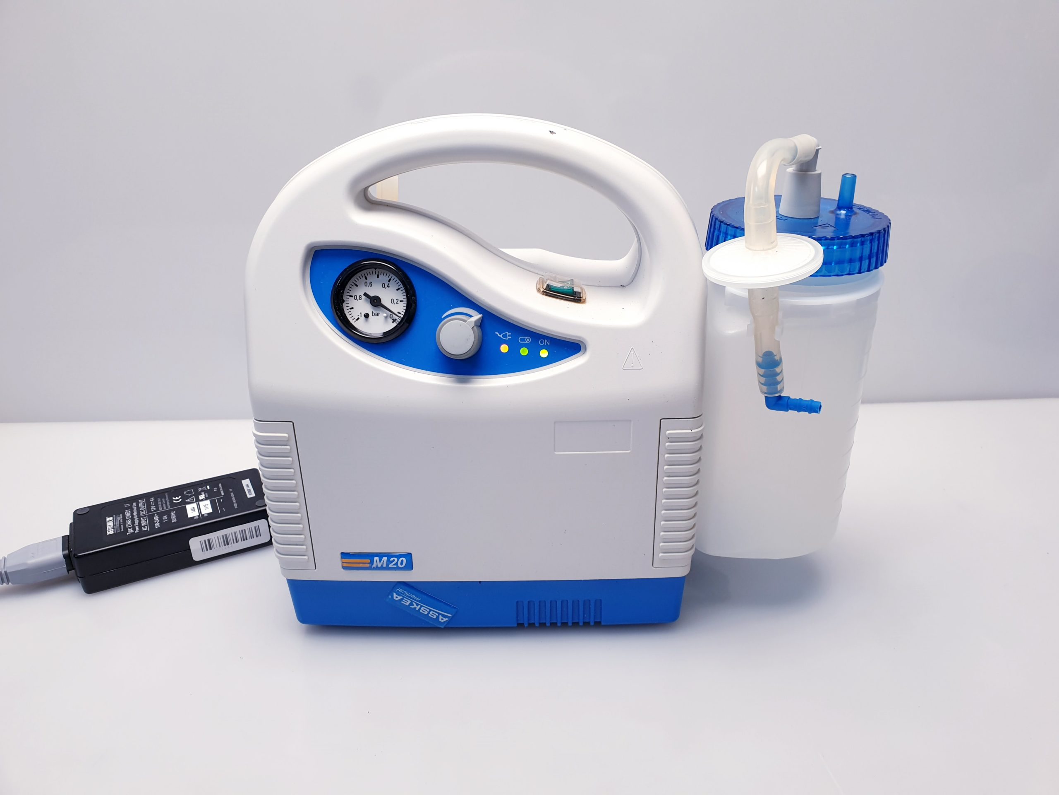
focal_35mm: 26
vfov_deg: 53.1
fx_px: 795
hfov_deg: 67.3
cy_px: 398
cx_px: 530
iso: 64
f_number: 2.4
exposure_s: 1/50
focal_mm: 4.3
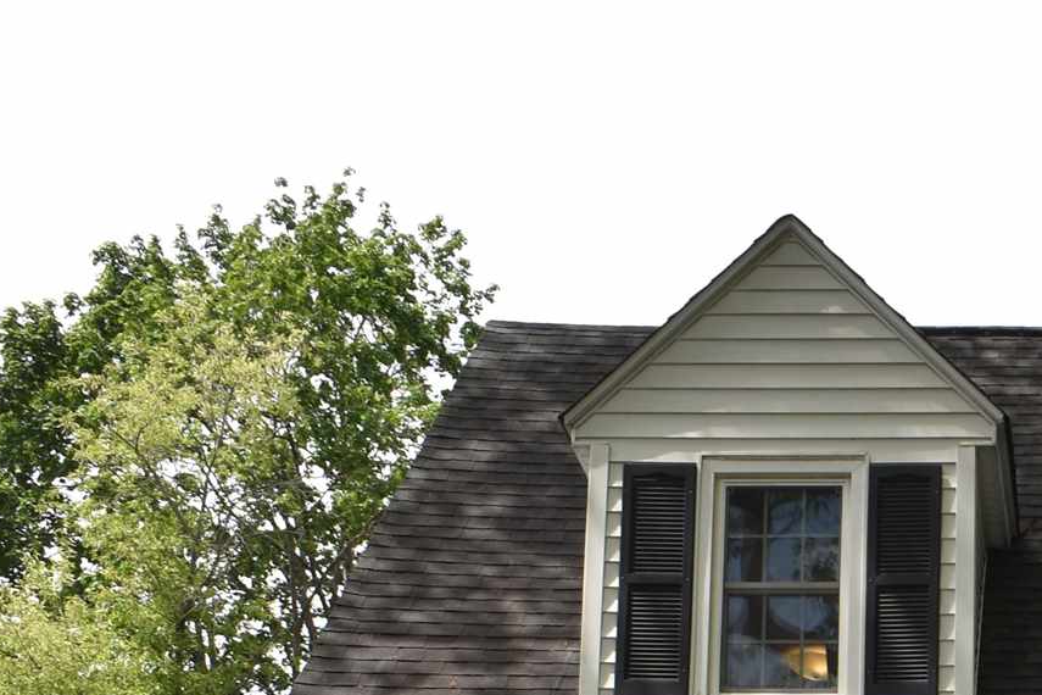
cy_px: 1201
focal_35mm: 97
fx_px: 2807
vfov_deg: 12.9
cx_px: 1267
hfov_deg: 19.7
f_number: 7.1
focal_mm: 18
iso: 100
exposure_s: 1/200
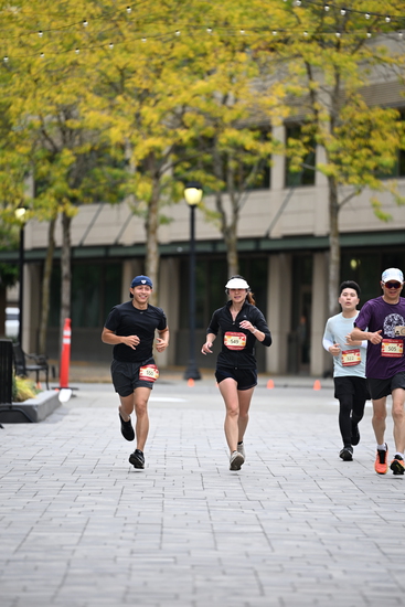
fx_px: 3373
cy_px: 304
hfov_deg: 6.9
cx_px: 202
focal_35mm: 200
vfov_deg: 10.3
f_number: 2.8
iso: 640
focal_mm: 200
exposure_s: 1/2500
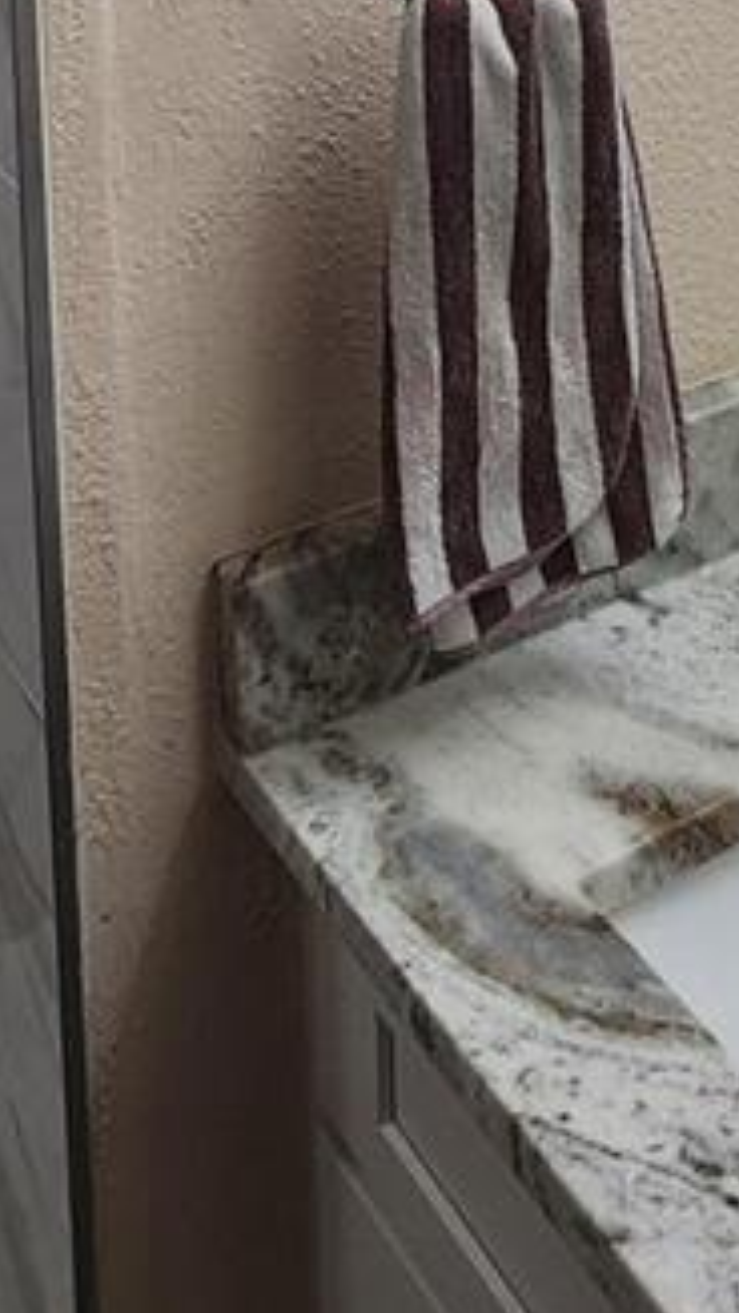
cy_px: -406
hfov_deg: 22.8
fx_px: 1811
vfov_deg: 30.9
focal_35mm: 52
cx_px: 574
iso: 80
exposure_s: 1/120
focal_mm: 2.2
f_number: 2.2
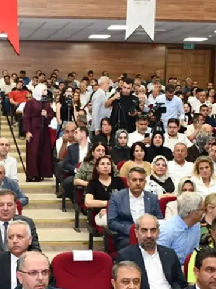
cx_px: -3
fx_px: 575
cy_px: 245
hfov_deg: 20.6
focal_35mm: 69
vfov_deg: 27.4
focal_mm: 18
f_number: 4
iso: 800
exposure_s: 1/60
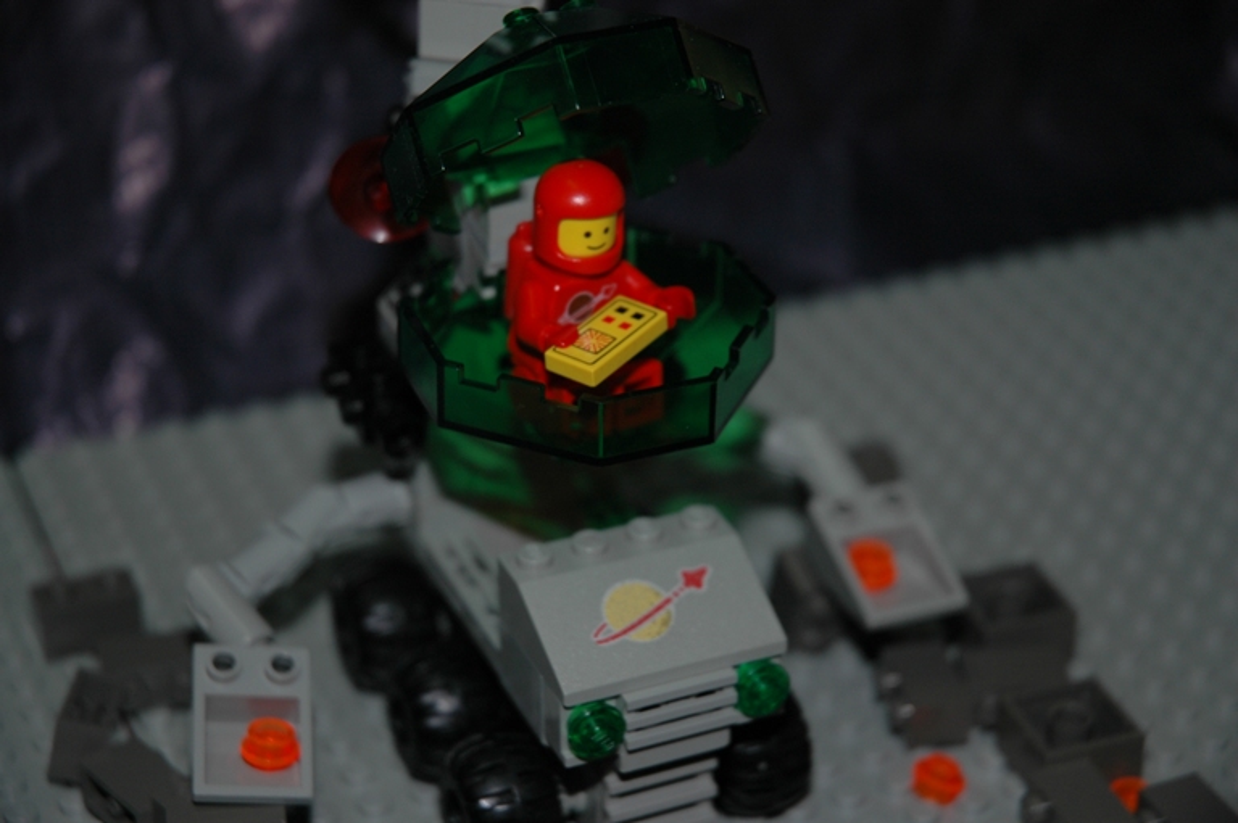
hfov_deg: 19.5
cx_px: 619
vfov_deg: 13.0
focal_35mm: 105
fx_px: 3608
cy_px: 412
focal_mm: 70
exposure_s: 1/60
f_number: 4.5
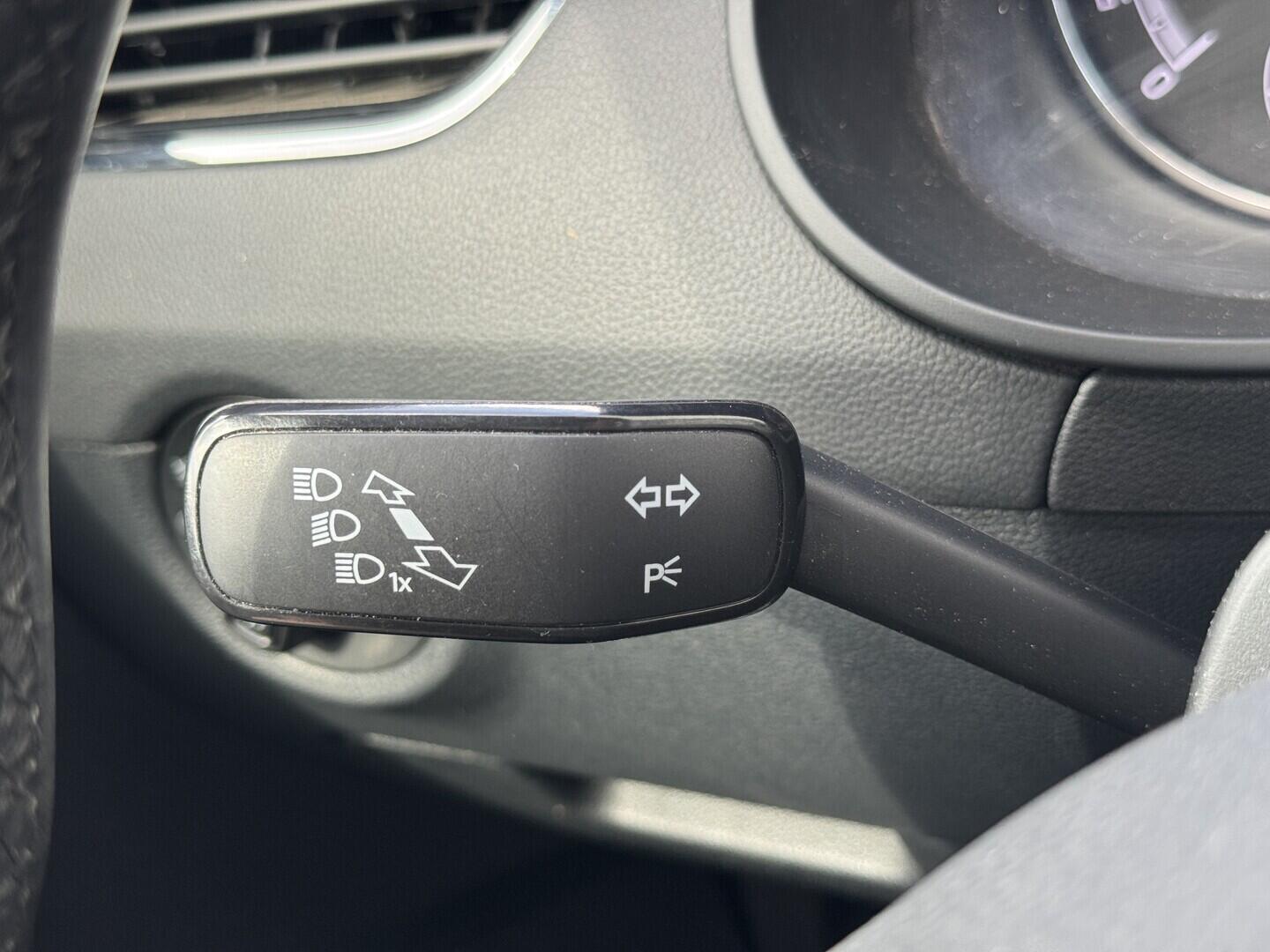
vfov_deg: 30.3
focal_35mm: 48
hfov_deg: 39.7
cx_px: 635
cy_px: 476
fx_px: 1761
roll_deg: +17.1
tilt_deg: -31.8
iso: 80
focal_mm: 6.76
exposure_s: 1/121
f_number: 1.78
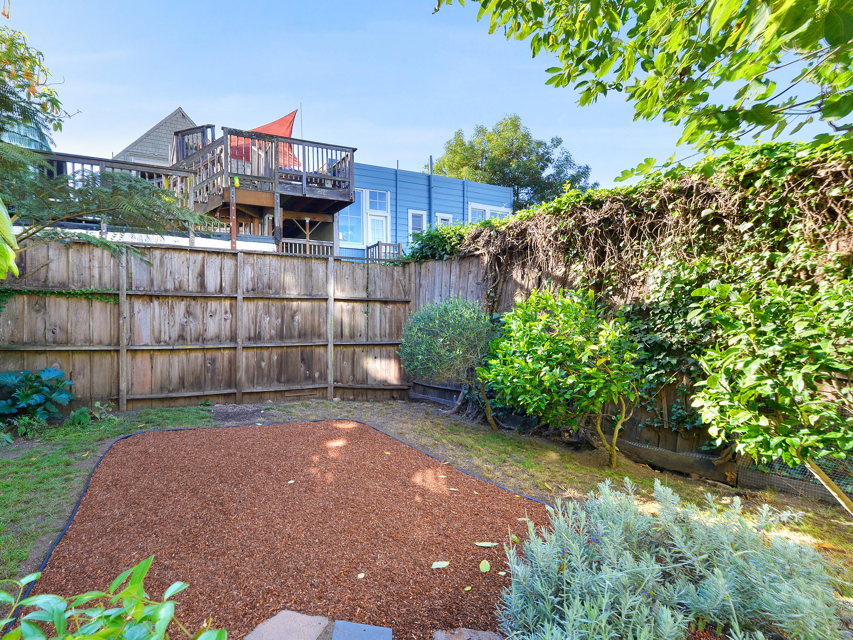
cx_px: 336
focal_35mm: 17
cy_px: 324
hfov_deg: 89.7
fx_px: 419
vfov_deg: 74.7
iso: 160
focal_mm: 14
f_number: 10
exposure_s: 1/30
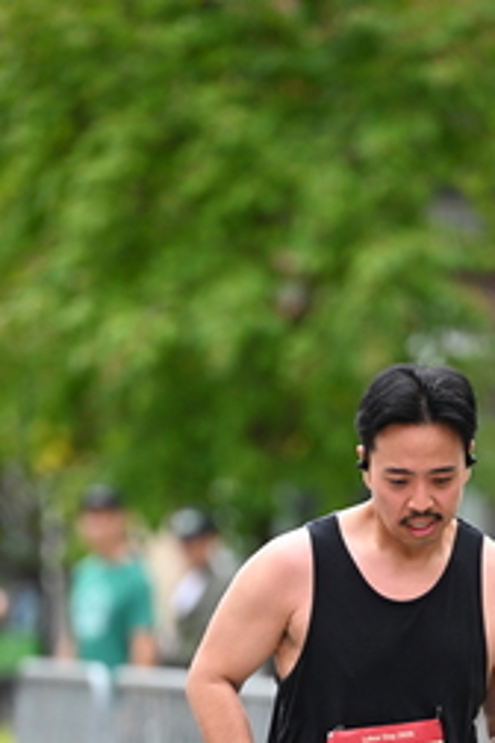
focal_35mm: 436
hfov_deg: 3.2
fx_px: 8992
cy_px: 643
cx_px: 408
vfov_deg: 4.7
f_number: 2.8
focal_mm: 200
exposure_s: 1/3200
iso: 1600
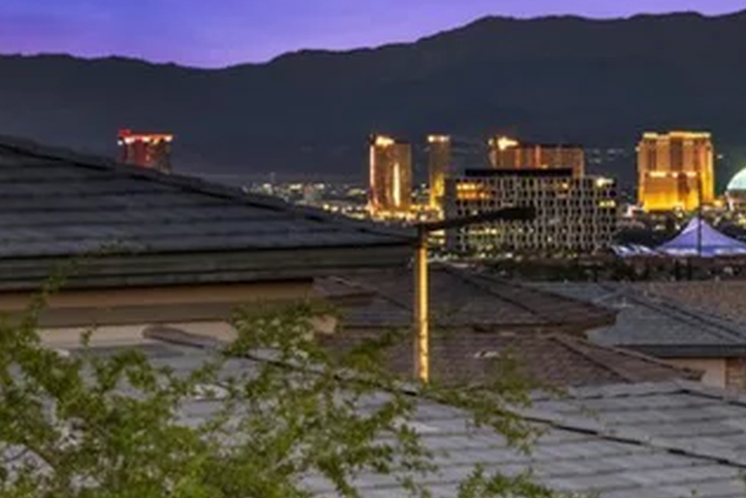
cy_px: 138
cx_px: 1079
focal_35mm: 389
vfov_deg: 3.5
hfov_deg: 5.3
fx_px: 8064
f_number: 8
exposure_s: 3
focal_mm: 120
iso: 800
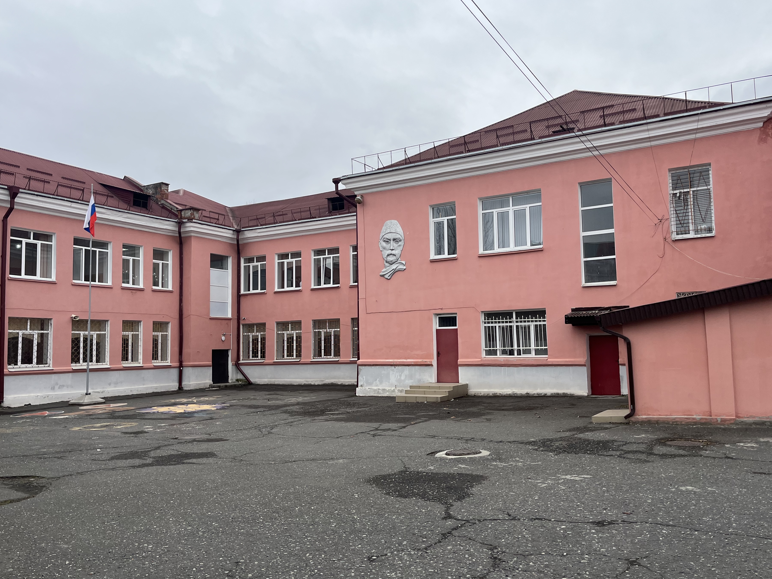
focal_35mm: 29
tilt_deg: +4.8
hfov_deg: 61.7
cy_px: 292
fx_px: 647
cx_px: 397
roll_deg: +1.2
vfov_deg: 48.2
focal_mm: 5.1
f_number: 1.6
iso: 50
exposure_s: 1/891
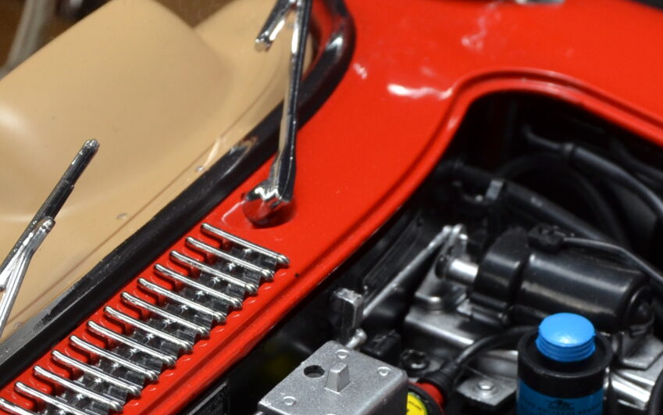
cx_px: 362
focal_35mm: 322
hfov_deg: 6.5
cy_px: 562
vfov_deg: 4.1
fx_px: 5819
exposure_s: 1/50
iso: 400
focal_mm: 70
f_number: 9
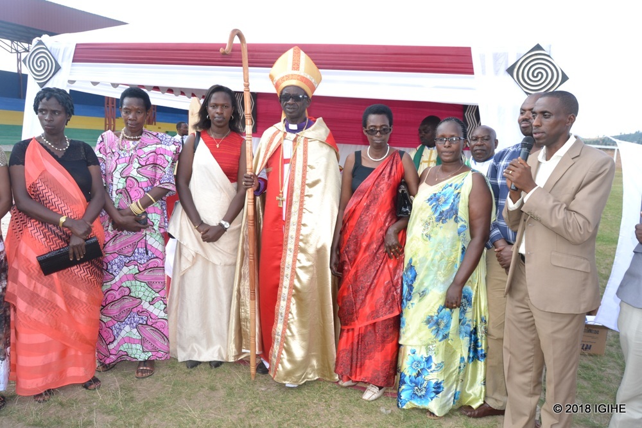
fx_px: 482
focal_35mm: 27
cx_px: 321
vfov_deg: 47.9
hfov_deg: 67.4
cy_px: 214
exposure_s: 1/200
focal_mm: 18
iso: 400
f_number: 7.1
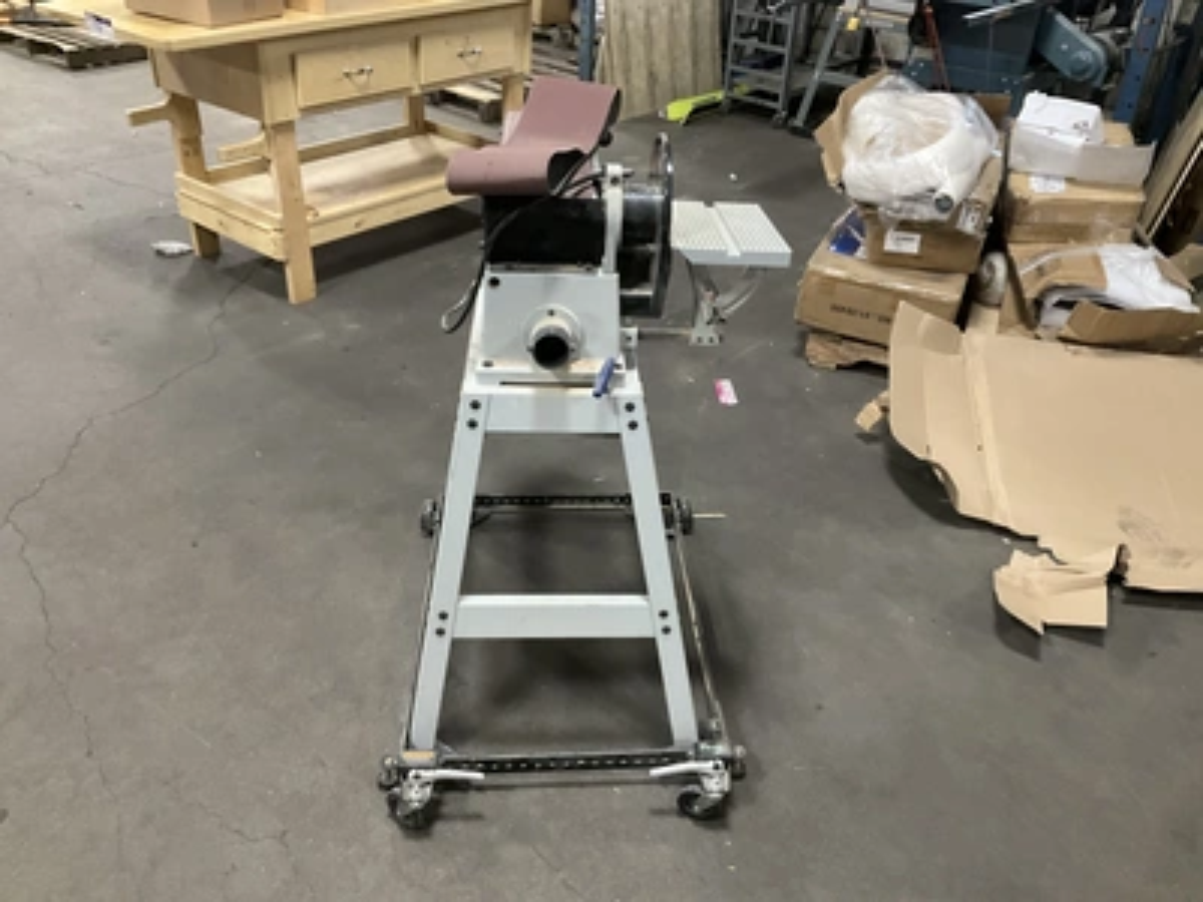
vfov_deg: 48.2
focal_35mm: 29
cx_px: 602
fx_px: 1008
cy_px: 451
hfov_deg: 61.7
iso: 250
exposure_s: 1/40
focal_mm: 3
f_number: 1.8
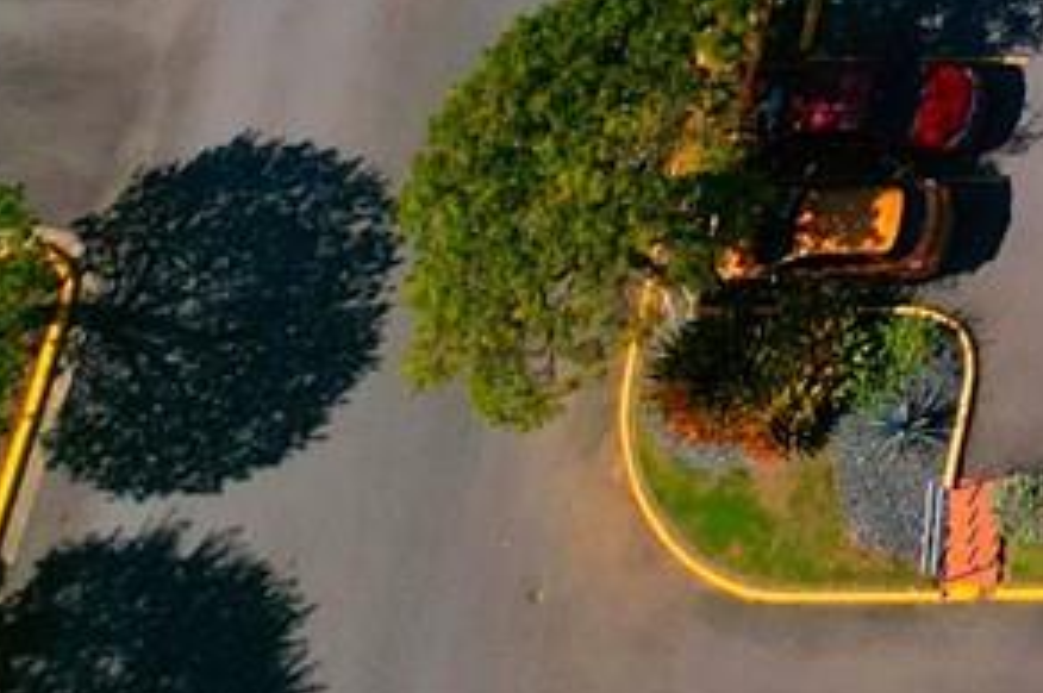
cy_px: -1254
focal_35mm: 137
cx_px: 2515
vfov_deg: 8.6
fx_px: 3965
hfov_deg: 12.0
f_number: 1.7
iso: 200
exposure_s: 1/5000
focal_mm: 6.72
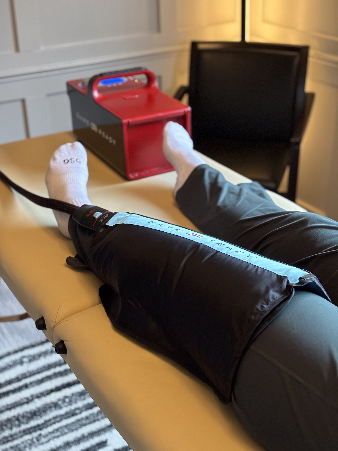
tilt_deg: -26.7
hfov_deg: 28.0
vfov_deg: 36.8
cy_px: 226
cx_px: 169
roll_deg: -0.1
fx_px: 677
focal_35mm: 52
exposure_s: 1/40
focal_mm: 5.96
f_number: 1.6
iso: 200
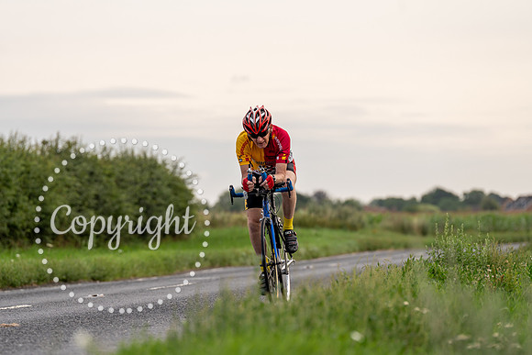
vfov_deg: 7.4
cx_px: 266
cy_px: 178
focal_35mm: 185
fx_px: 2734
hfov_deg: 11.1
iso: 160
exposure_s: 1/800
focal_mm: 185
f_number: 4.5
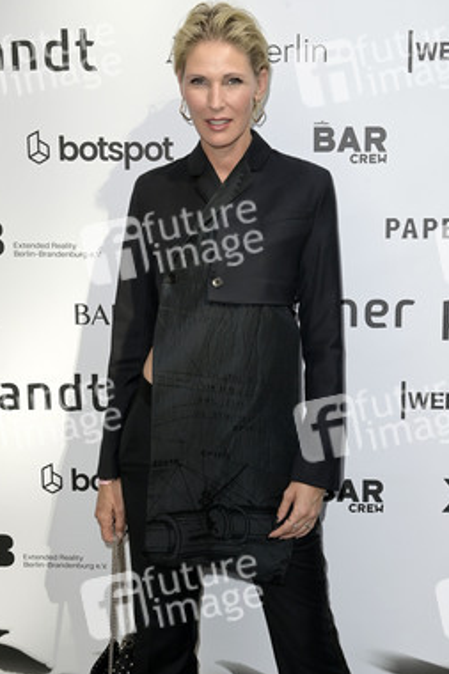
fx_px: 749
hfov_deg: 33.4
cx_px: 224
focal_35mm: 40
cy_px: 332
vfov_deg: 48.5
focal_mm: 38
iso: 400
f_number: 8
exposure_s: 1/200
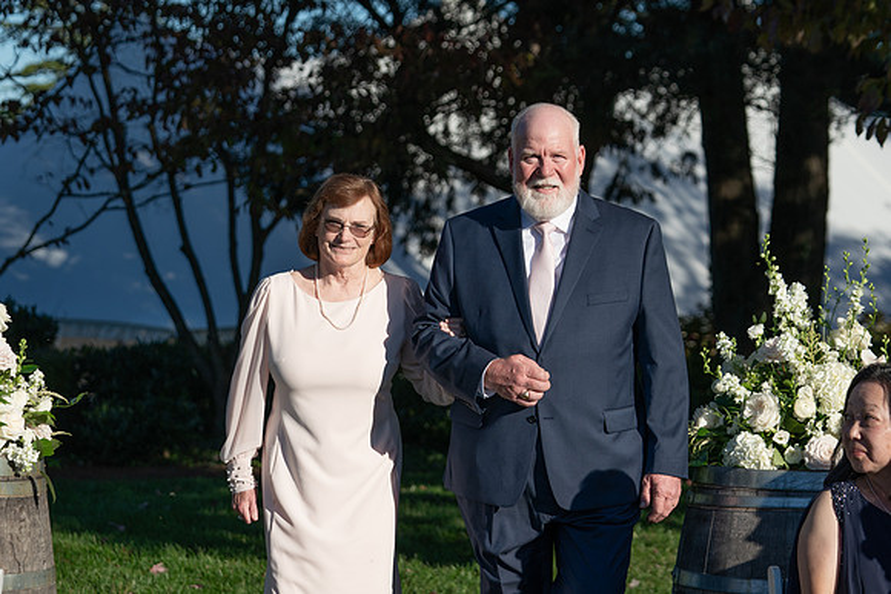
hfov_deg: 20.8
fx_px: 2424
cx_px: 486
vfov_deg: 14.0
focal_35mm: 98
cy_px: 325
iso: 100
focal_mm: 83
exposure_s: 1/1250
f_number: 4
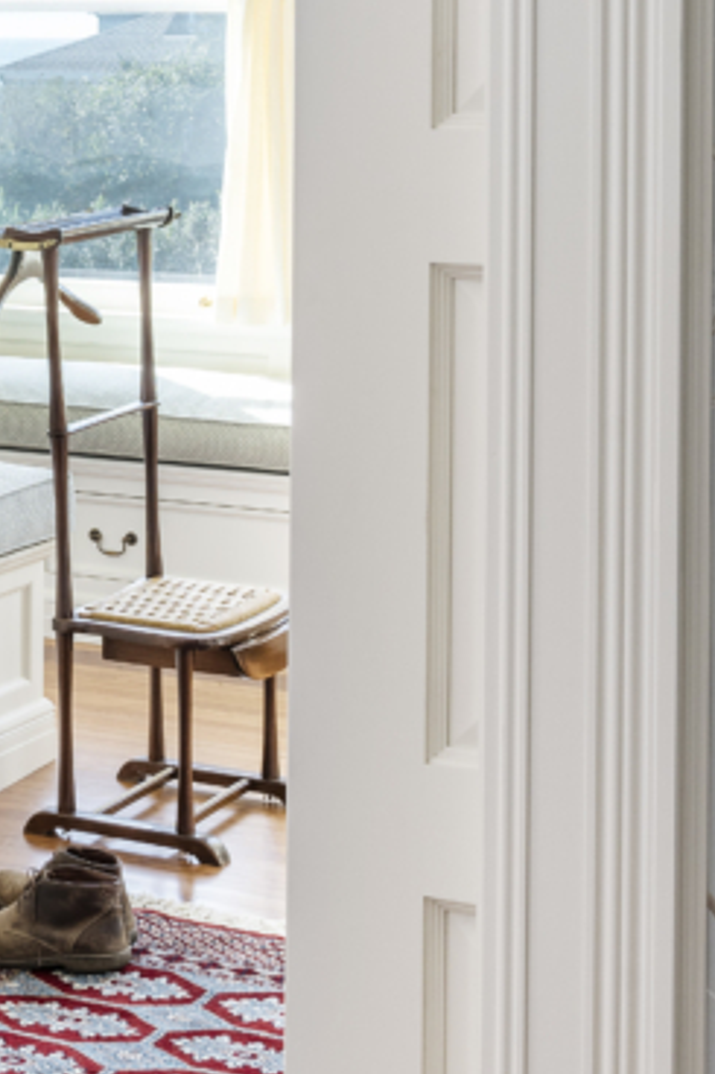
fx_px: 2892
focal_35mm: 97
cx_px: -190
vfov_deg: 20.5
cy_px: 66
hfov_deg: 13.6
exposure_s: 1/20
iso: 100
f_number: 10
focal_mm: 31
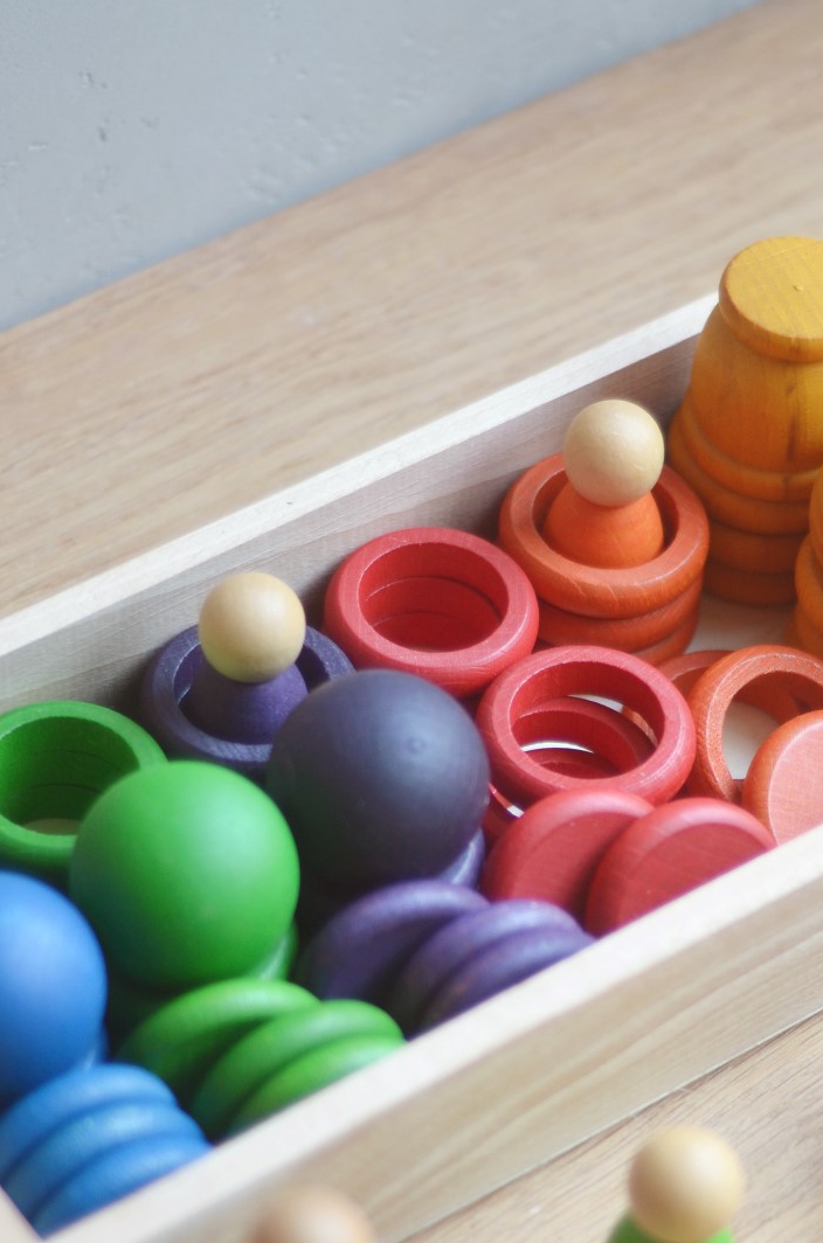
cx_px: 576
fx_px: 3964
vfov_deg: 17.7
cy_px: 919
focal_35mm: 115
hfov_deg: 11.8
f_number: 1.8
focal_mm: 50
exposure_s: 1/100
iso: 320
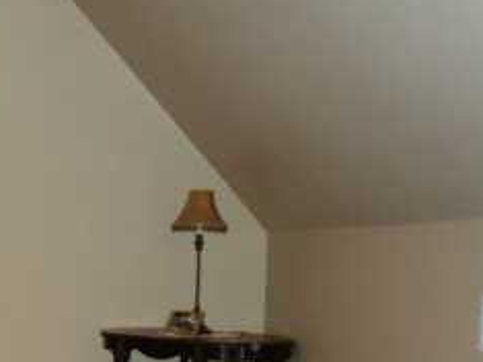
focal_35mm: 68
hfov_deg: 24.7
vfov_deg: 21.2
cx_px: -154
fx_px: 948
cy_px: 319
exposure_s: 1/30
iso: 320
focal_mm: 4.1
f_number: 3.3
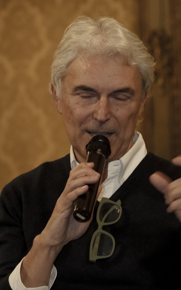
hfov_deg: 3.7
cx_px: 98
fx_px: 2770
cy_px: 180
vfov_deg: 6.0
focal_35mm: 351
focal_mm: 140
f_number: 4
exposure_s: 1/120
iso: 3200
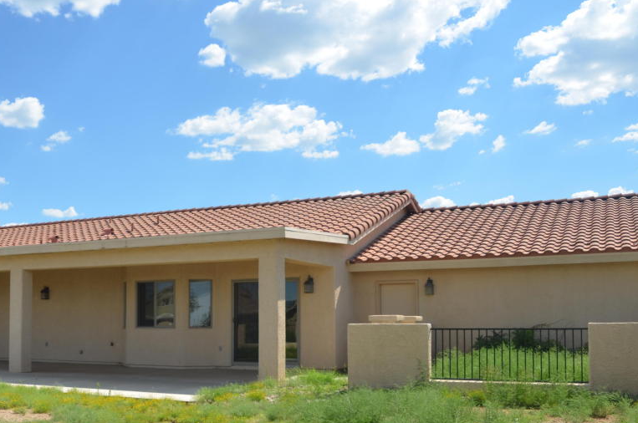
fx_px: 725
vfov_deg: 32.3
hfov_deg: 46.7
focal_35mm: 41
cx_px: 209
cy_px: 273
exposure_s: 1/250
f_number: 9
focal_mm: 18
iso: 100
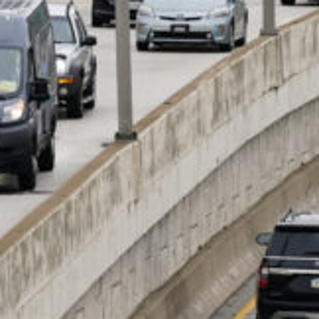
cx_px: 85
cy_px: 197
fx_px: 9978
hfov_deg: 1.8
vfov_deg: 1.8
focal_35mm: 957
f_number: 9
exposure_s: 1/400
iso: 400
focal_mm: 238
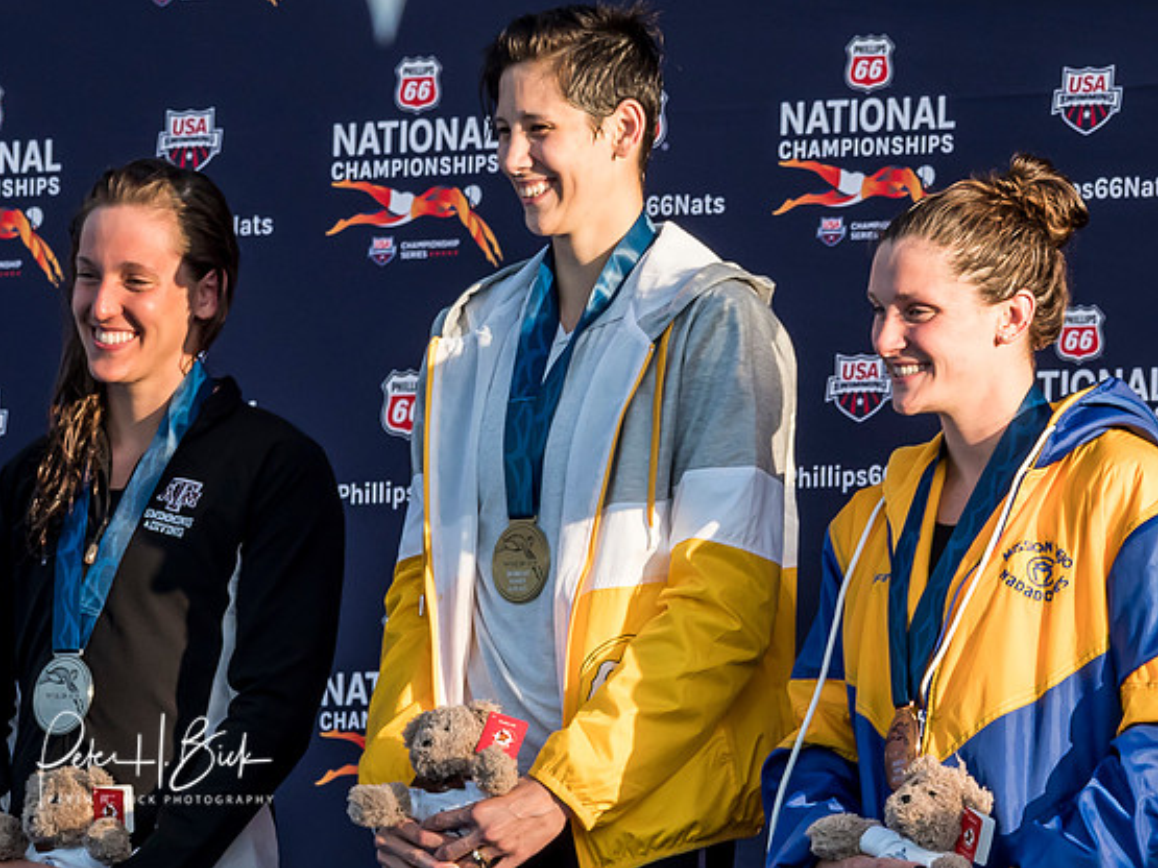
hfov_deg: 3.3
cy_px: 43
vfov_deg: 2.4
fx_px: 20368
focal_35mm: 609
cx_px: 543
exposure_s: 1/500
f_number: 6.3
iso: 400
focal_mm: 150
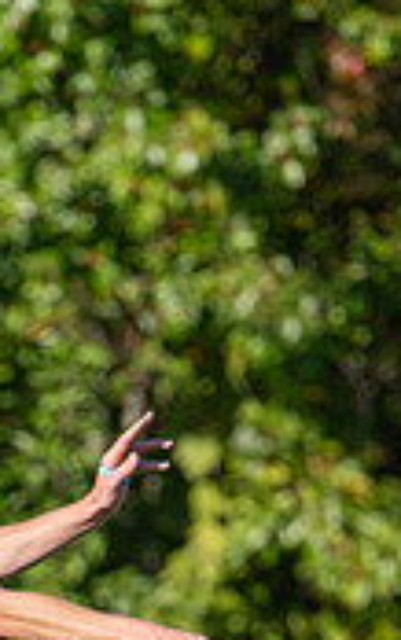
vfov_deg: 1.3
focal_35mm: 1616
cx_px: 25
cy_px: 825
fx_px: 28210
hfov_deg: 0.8
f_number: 4.5
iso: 125
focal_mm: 400
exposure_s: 1/1600
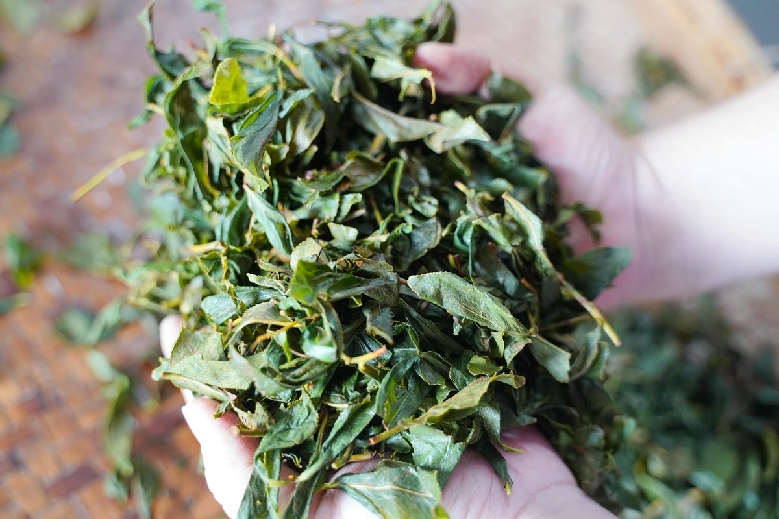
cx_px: 390
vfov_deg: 38.9
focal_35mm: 34
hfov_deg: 55.8
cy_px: 260
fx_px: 736
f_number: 3.2
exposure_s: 1/60
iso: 1600
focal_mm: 34
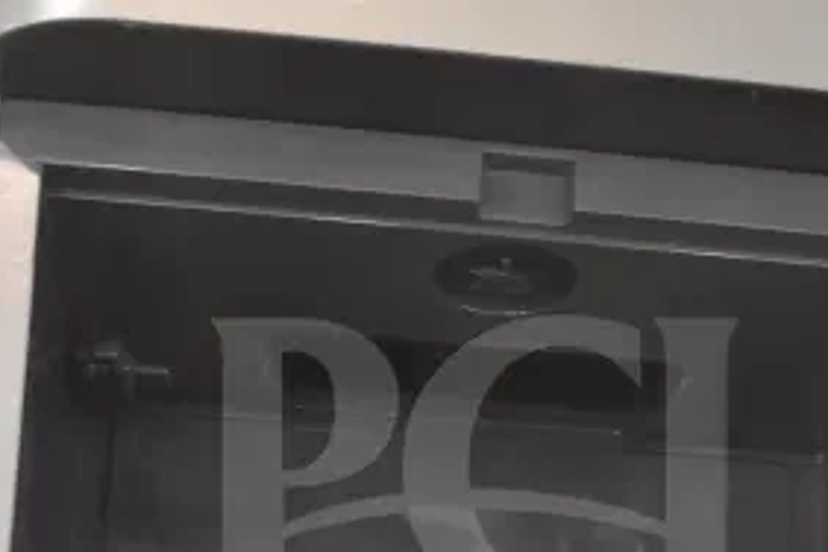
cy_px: 551
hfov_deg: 22.4
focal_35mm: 91
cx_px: 473
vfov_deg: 14.8
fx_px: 2093
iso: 6400
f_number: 5.6
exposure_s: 1/125
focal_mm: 28
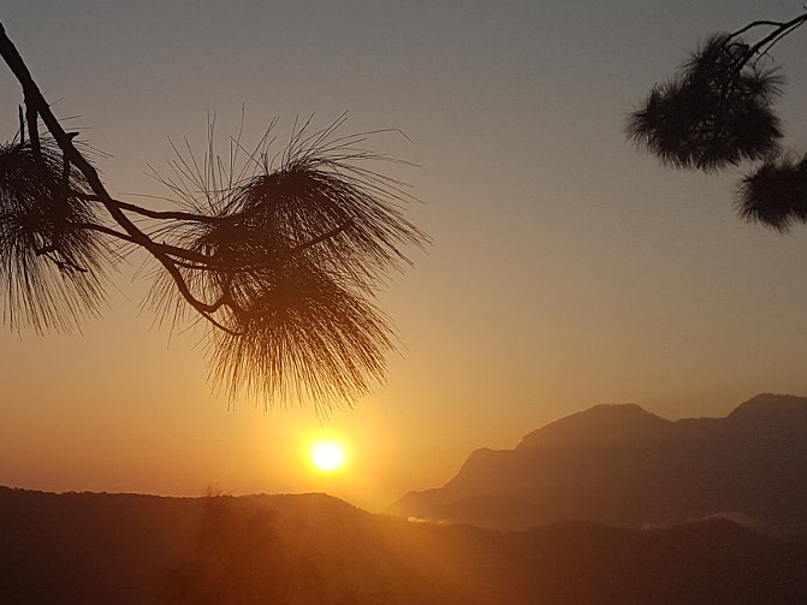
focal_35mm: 62
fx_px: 1445
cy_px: 479
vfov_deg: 23.3
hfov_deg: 29.6
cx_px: 46
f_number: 1.7
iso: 50
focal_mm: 4.2
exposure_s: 1/4040
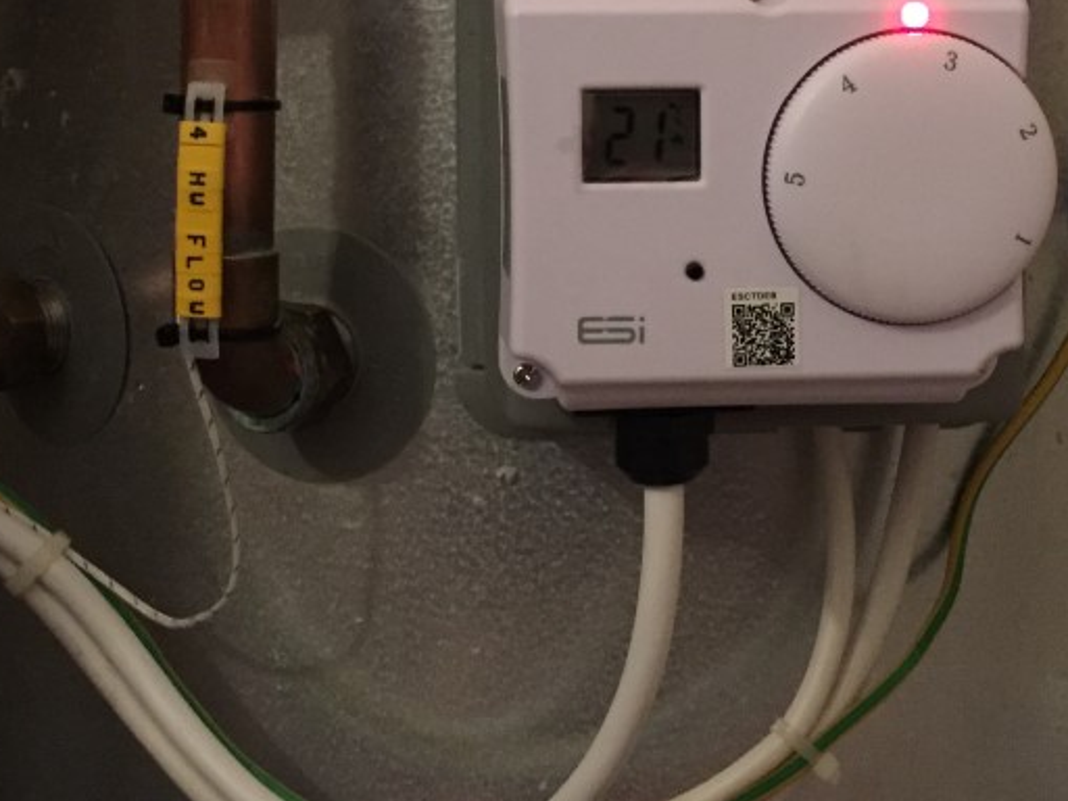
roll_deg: -0.6
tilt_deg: -5.3
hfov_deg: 33.2
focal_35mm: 58
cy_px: 167
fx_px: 1789
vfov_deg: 24.8
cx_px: 603
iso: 500
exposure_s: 1/17
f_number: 2.2
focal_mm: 4.15
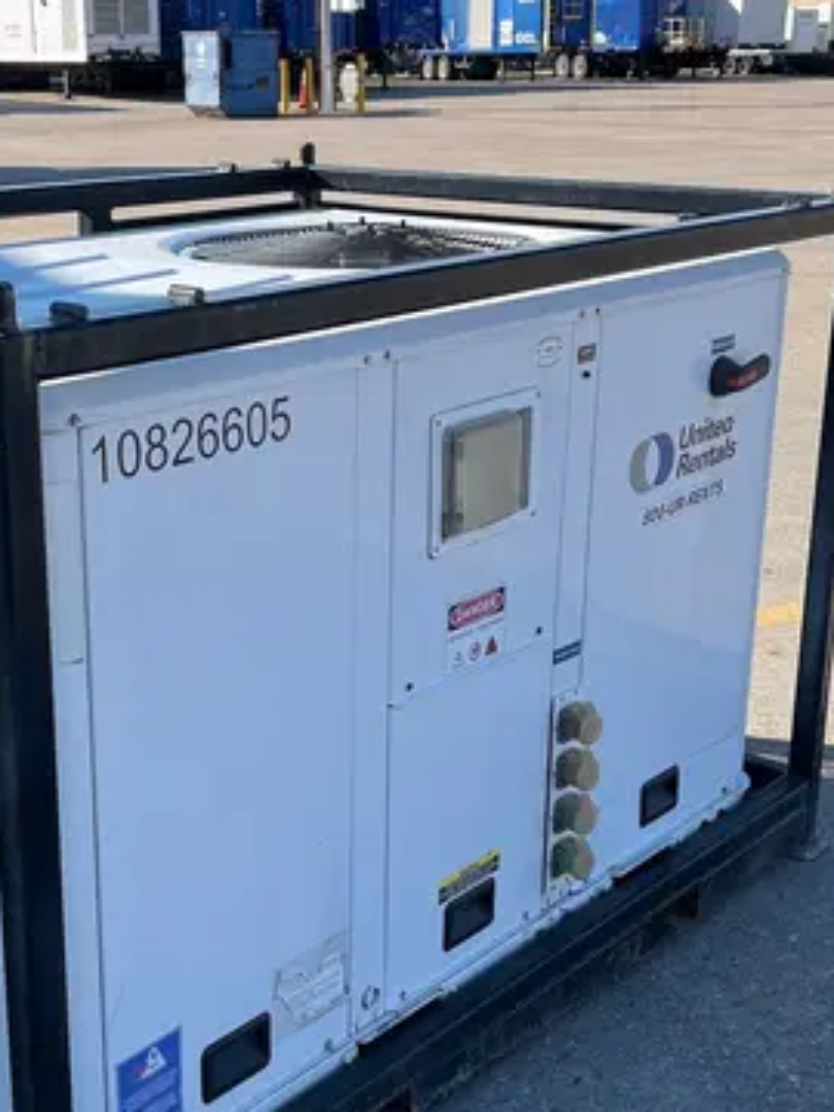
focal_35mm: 53
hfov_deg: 27.4
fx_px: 1703
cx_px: 290
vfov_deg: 36.1
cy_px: 610
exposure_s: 1/2137
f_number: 1.6
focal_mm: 5.1
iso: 50
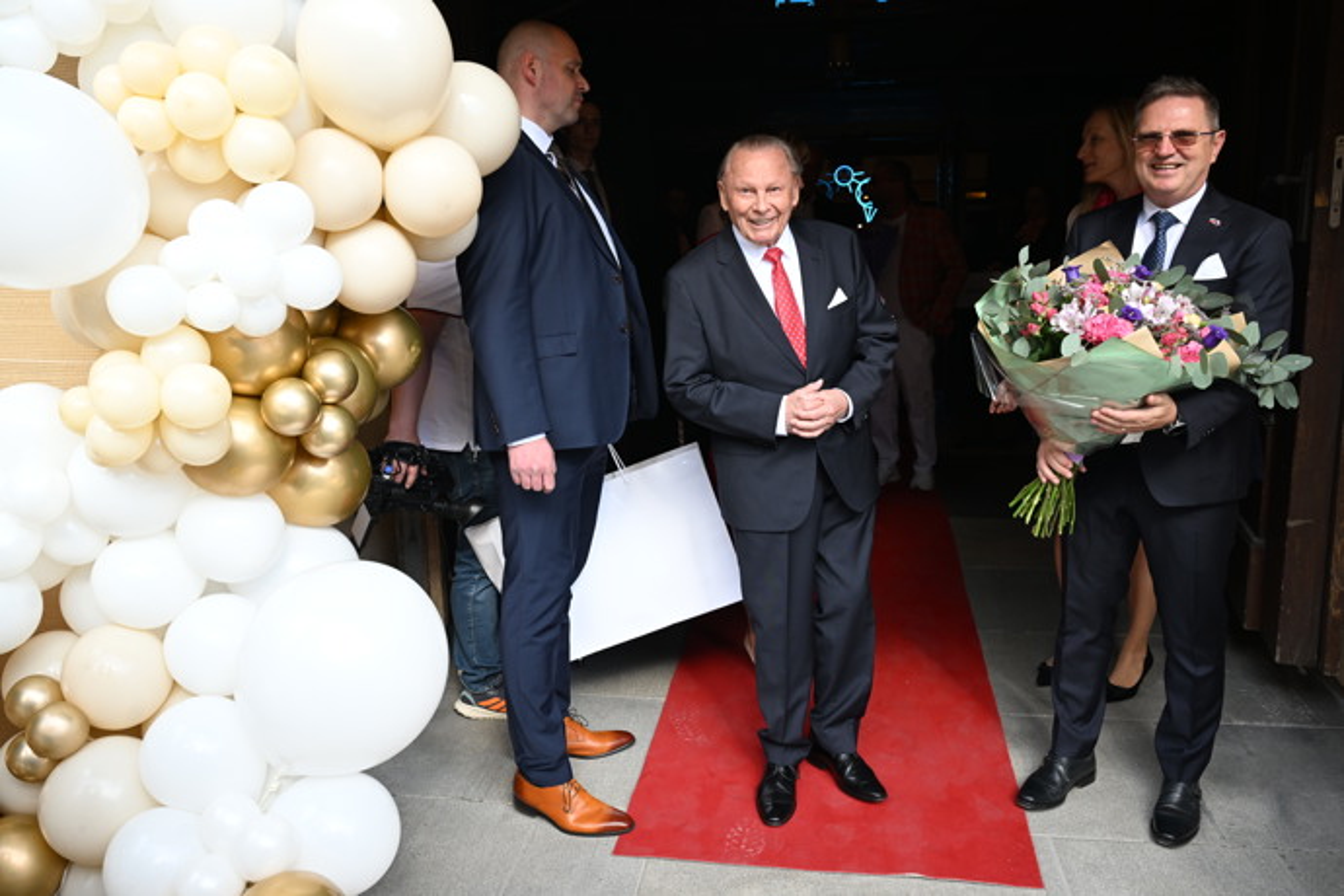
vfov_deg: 45.0
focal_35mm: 29
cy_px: 448
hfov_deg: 63.7
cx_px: 672
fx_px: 1083
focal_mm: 29
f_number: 5.6
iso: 800
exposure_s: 1/400
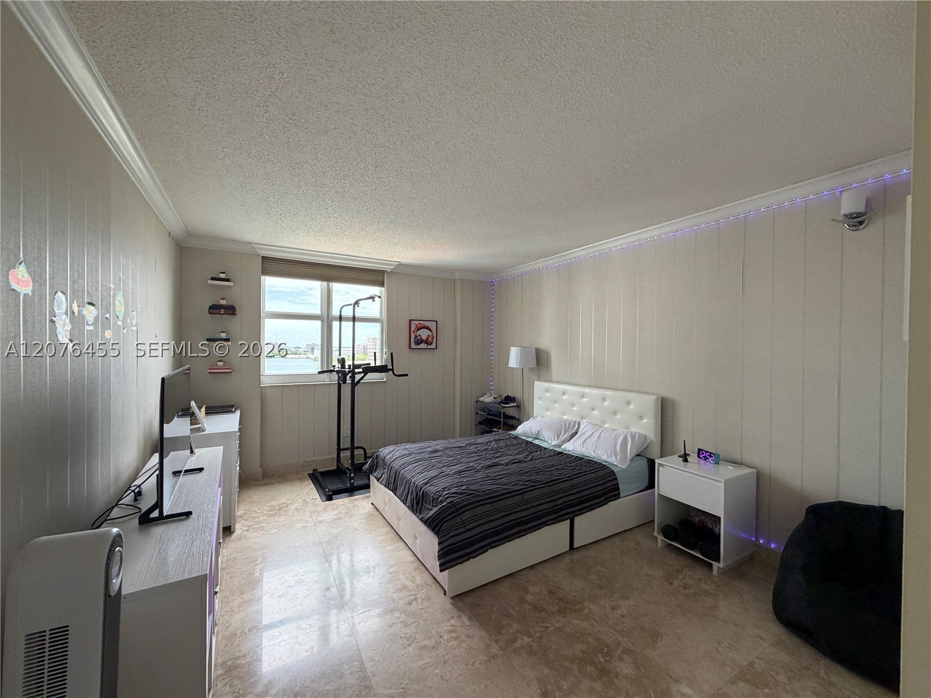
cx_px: 466
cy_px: 349
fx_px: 377
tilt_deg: -0.3
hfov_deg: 102.1
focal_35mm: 14
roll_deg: -0.6
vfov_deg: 85.7
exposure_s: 1/121
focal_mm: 2.22
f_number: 2.2
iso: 250
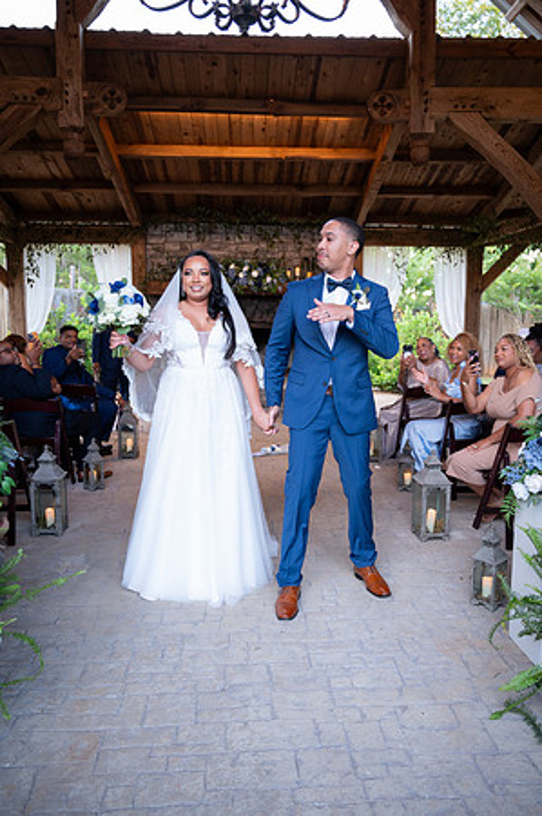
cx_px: 271
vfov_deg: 65.5
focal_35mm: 28
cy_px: 408
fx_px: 634
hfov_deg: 46.3
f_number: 4
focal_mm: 28
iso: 1600
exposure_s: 1/125
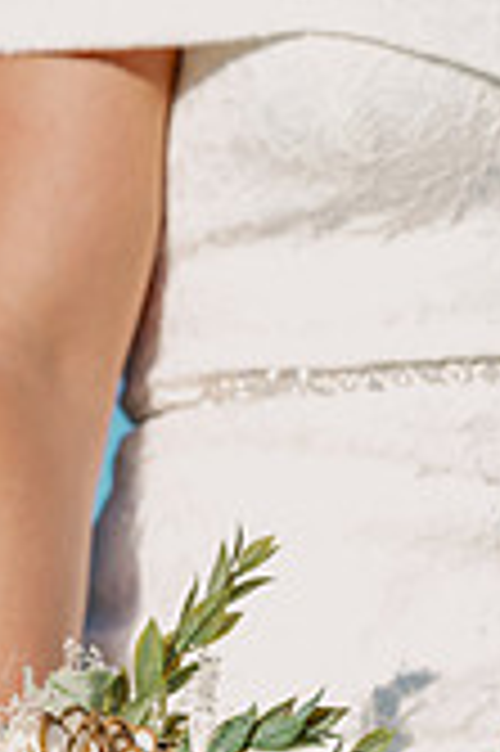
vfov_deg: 10.8
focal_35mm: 189
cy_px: 793
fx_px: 3945
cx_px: 115
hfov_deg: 7.2
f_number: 4.5
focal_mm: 70
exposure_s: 1/640
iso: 80
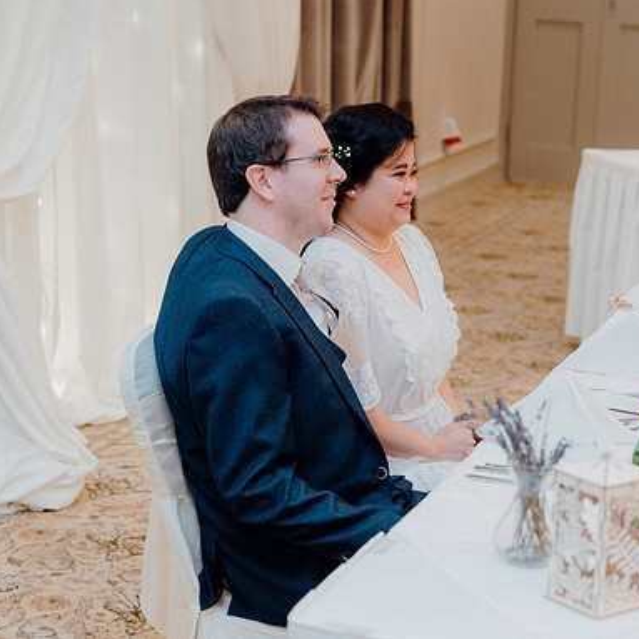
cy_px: 318
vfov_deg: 19.3
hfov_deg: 19.3
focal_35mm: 90
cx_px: 395
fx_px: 1880
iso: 3200
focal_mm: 70
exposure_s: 1/160
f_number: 3.5
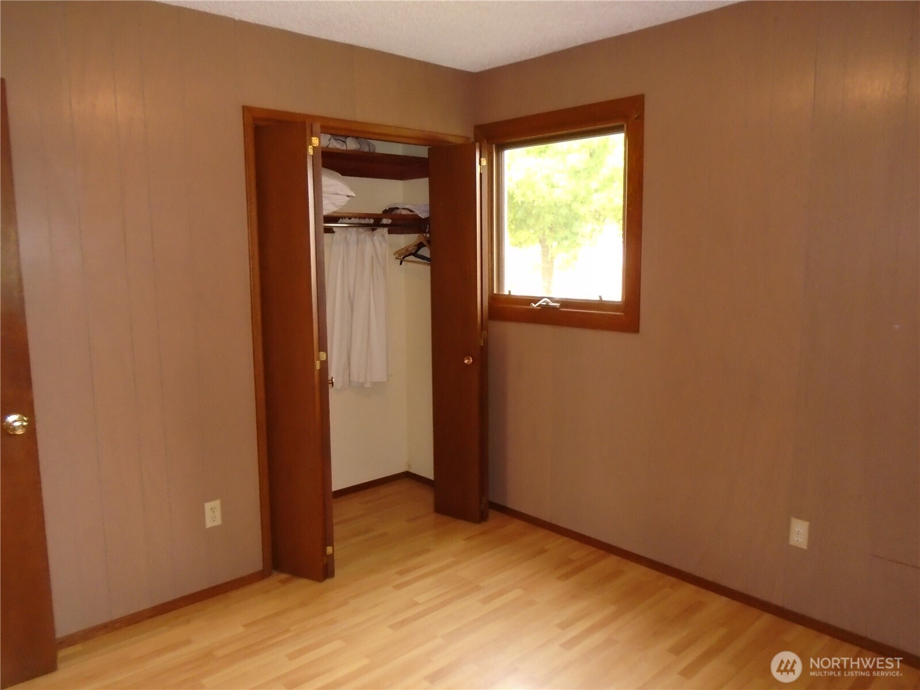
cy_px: 345
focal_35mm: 26
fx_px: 691
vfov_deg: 53.1
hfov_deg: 67.3
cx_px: 460
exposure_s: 1/30
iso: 400
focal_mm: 4.6
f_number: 3.2
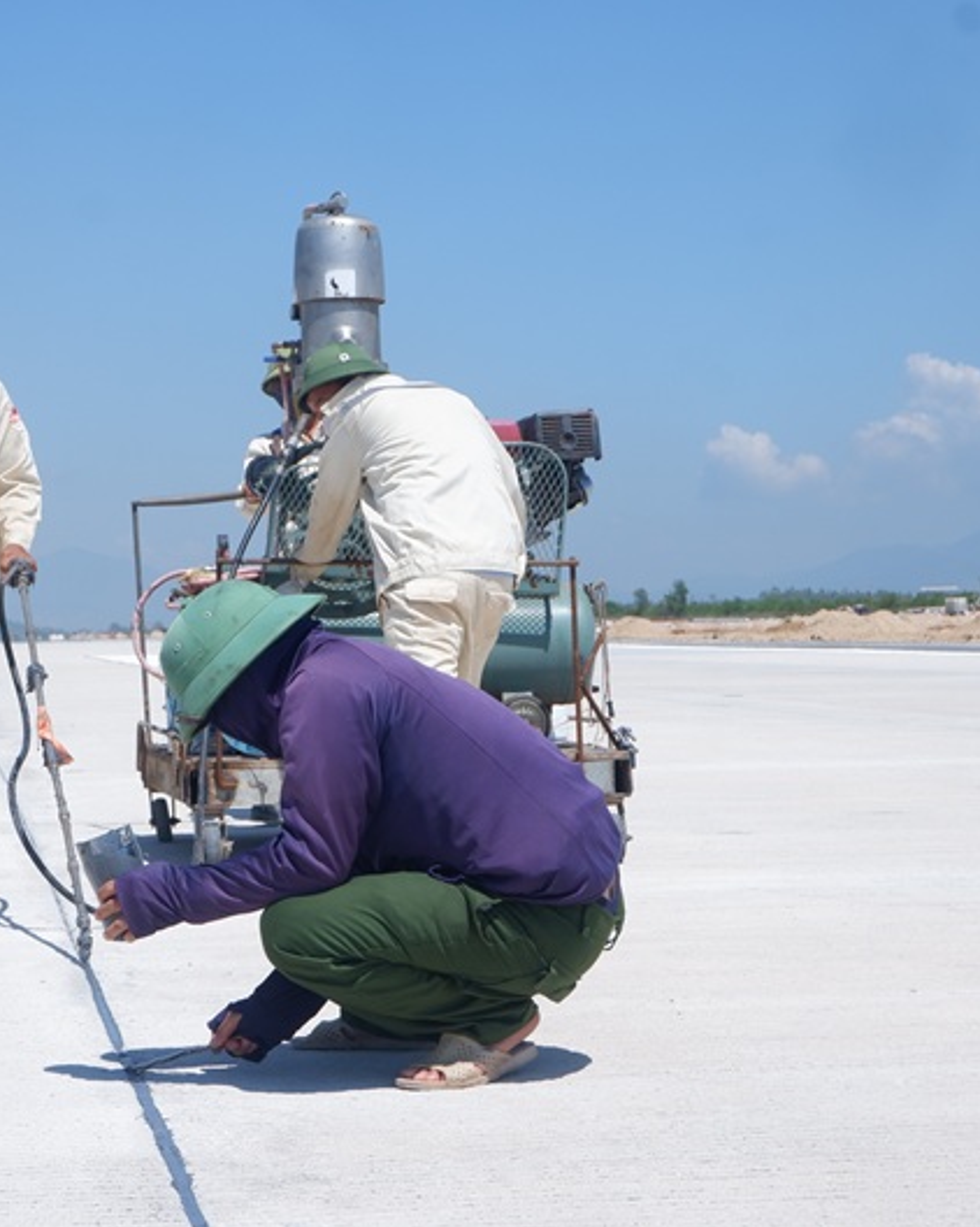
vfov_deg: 22.8
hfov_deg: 18.2
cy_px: 616
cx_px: 279
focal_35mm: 84
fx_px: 3047
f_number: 10
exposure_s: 1/400
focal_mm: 39.6
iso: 200
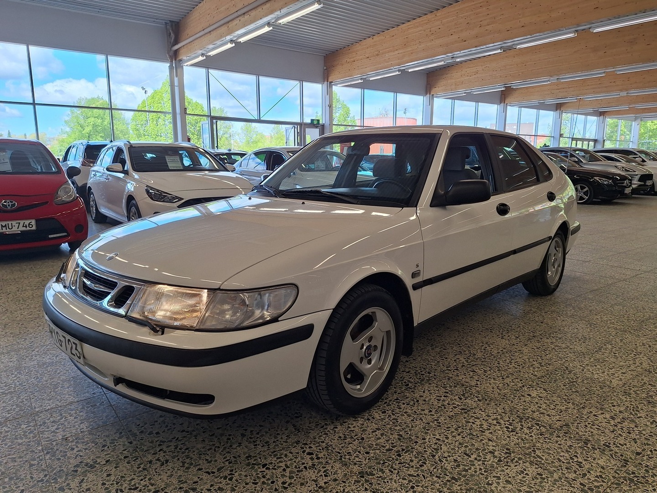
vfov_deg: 58.9
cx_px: 328
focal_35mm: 23
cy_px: 246
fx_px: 437
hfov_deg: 73.9
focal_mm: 5.54
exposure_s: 1/268
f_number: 1.8
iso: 40
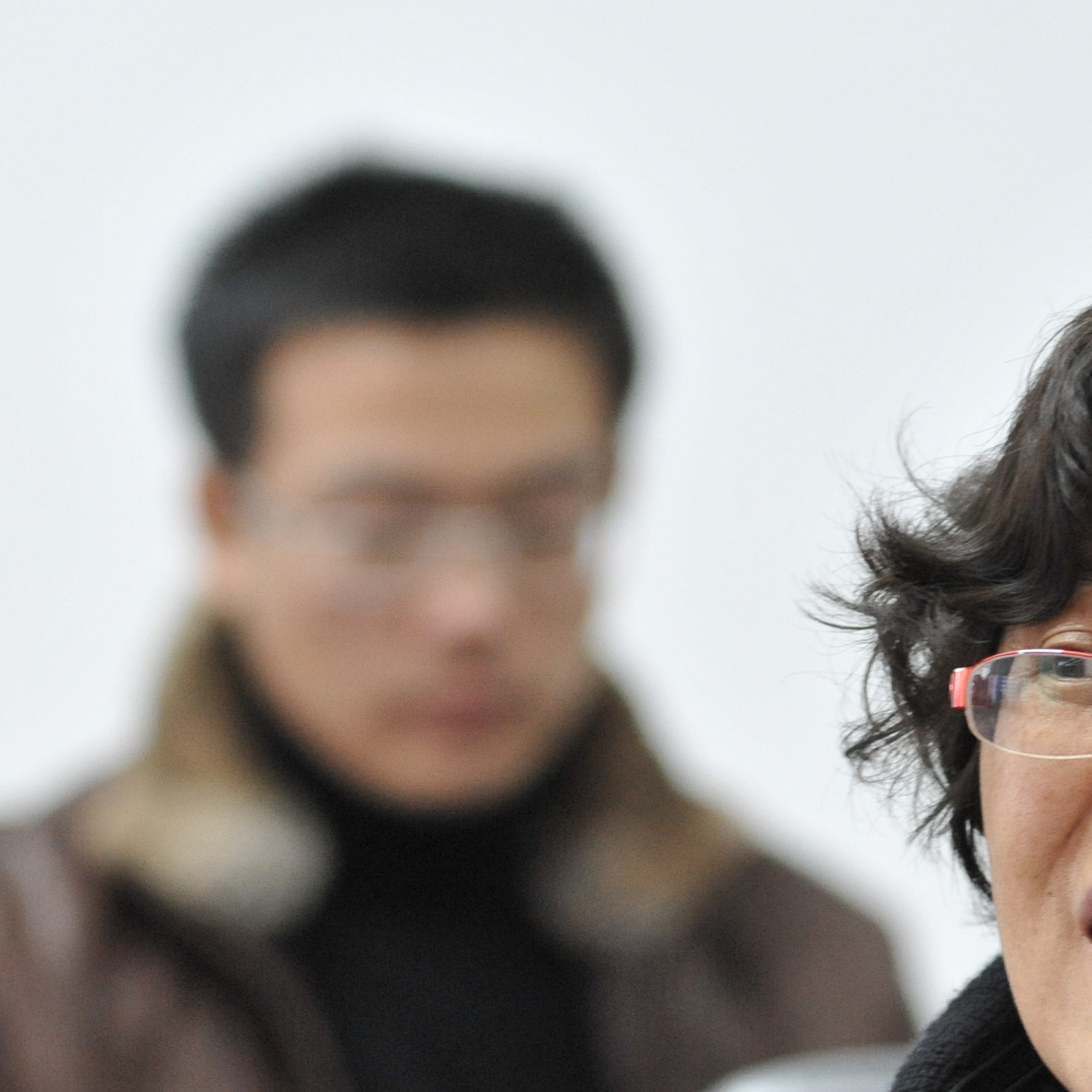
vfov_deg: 5.7
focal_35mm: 306
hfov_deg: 5.7
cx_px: 1312
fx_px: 10921
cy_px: 869
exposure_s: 1/125
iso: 3200
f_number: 4
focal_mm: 135
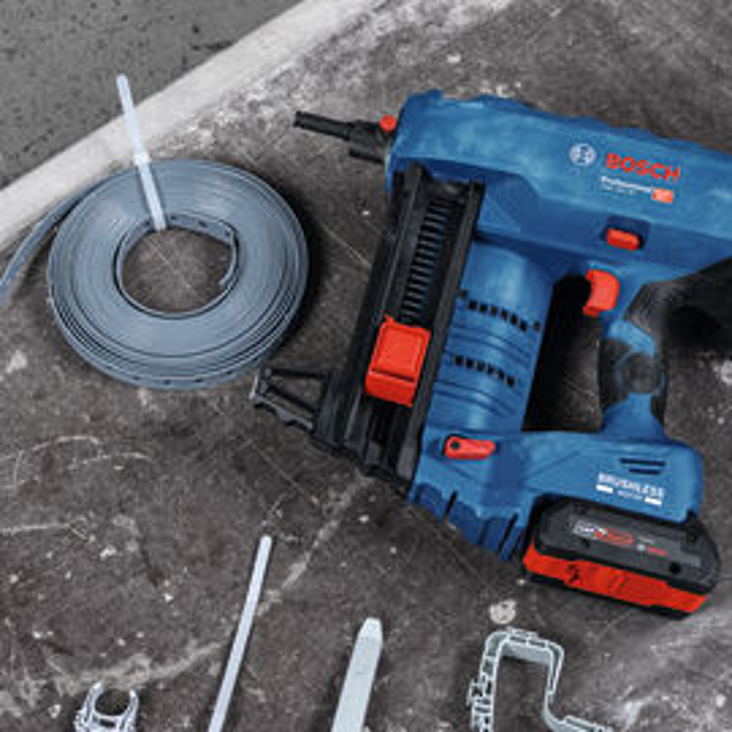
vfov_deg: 20.4
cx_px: 369
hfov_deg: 20.4
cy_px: 447
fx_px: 2034
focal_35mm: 85
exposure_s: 1/80
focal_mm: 45
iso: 800
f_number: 8
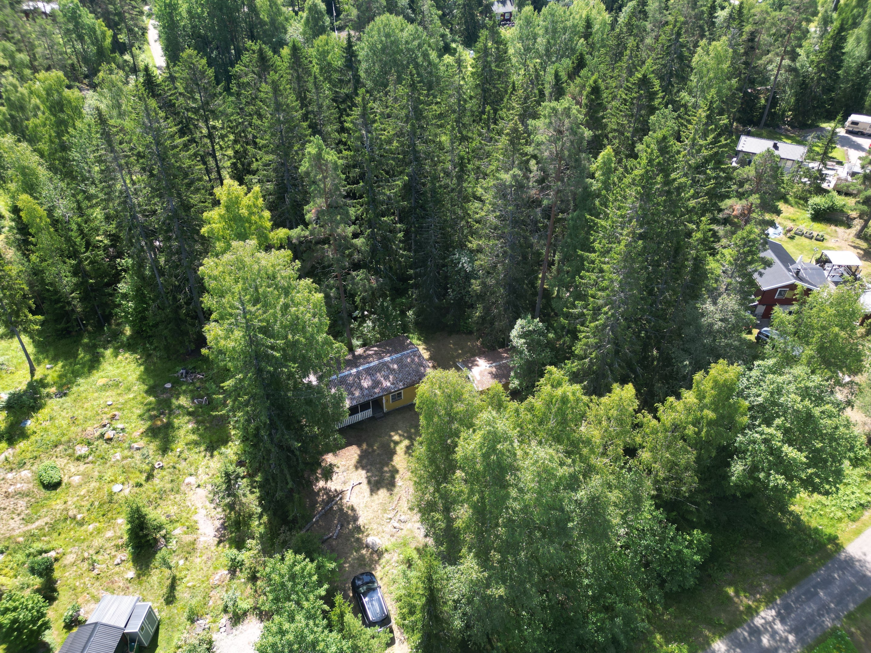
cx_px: 436
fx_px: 604
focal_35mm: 24
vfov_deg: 56.8
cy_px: 326
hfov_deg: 71.6
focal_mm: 6.72
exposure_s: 1/640
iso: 120
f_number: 1.7
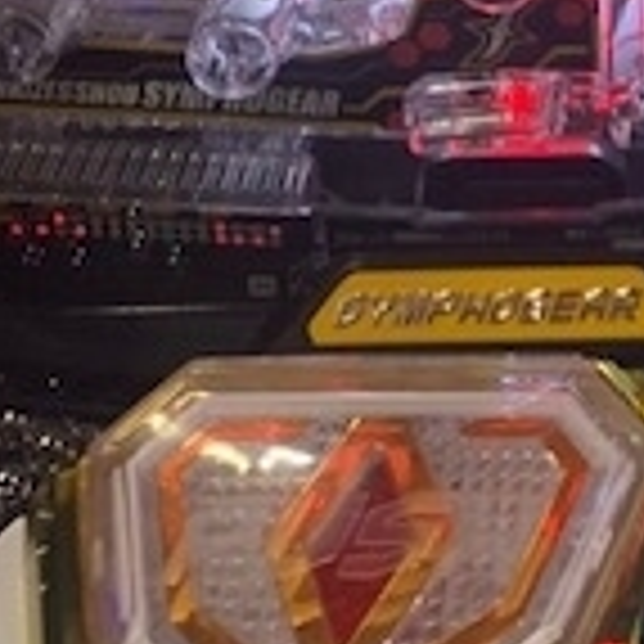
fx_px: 2168
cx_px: 802
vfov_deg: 14.5
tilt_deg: -15.9
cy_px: -563
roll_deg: +0.2
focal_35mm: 103
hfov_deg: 16.1
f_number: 1.8
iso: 64
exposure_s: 1/95
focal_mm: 4.25
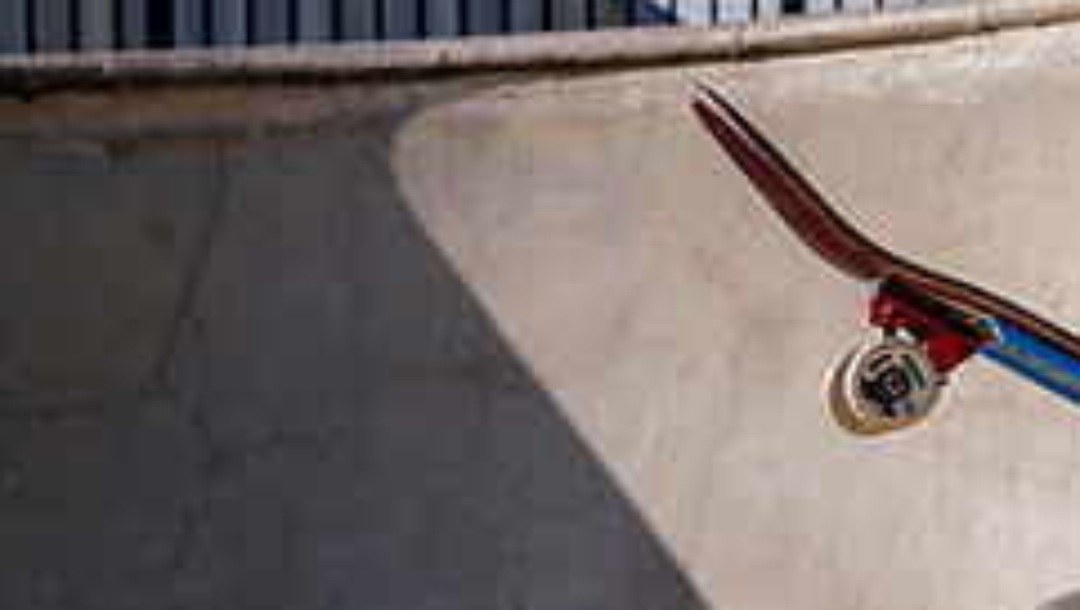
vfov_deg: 4.2
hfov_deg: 7.4
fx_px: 8254
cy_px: 466
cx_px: 1131
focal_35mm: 288
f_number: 13
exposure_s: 1/500
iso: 200
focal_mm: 112
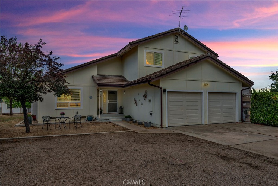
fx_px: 185
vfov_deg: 53.1
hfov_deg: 73.7
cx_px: 139
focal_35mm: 24
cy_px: 93
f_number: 11
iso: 200
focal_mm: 24
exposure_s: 1/100
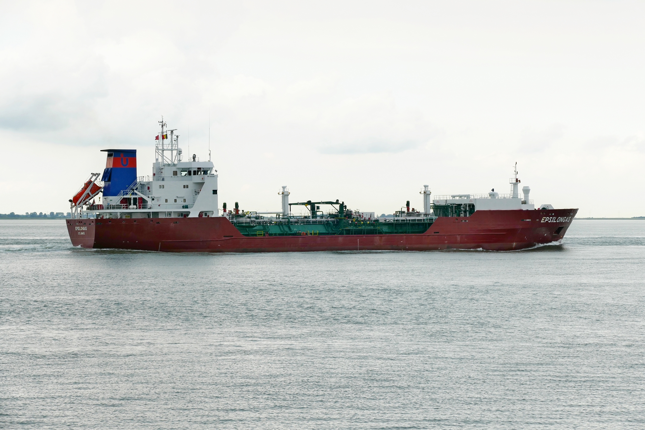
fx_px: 2114
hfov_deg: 17.3
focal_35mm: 118
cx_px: 322
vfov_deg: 11.6
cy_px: 215
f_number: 6.3
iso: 125
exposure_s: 1/200
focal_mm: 43.05
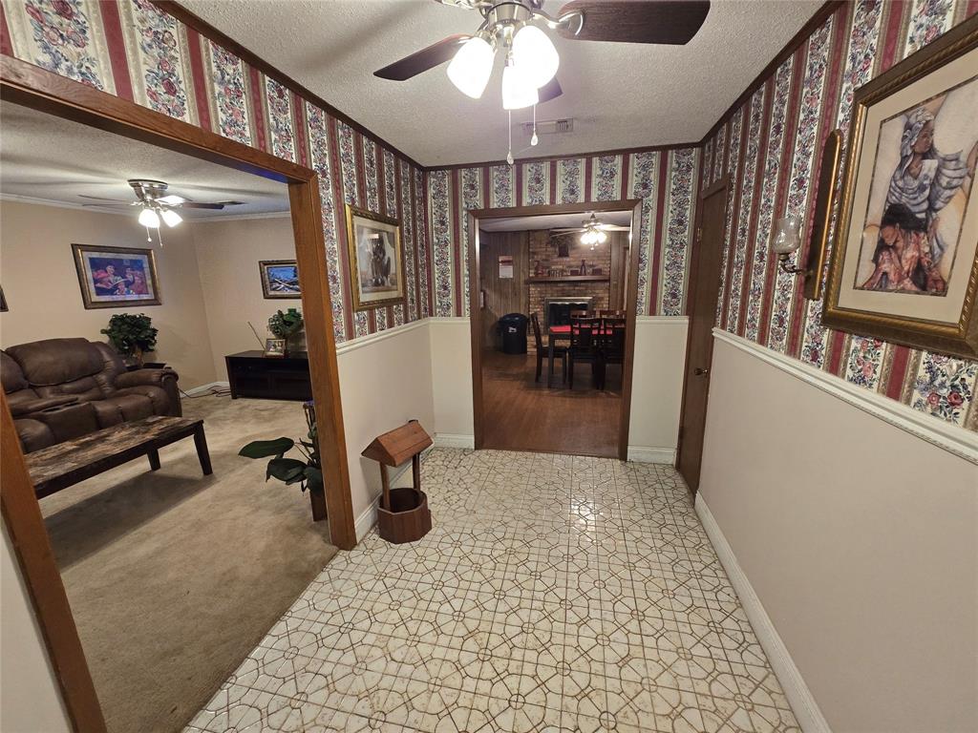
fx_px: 367
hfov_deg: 106.2
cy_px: 366
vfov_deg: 89.9
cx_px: 489
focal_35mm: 13
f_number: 2.2
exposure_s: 1/60
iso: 400
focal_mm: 2.2
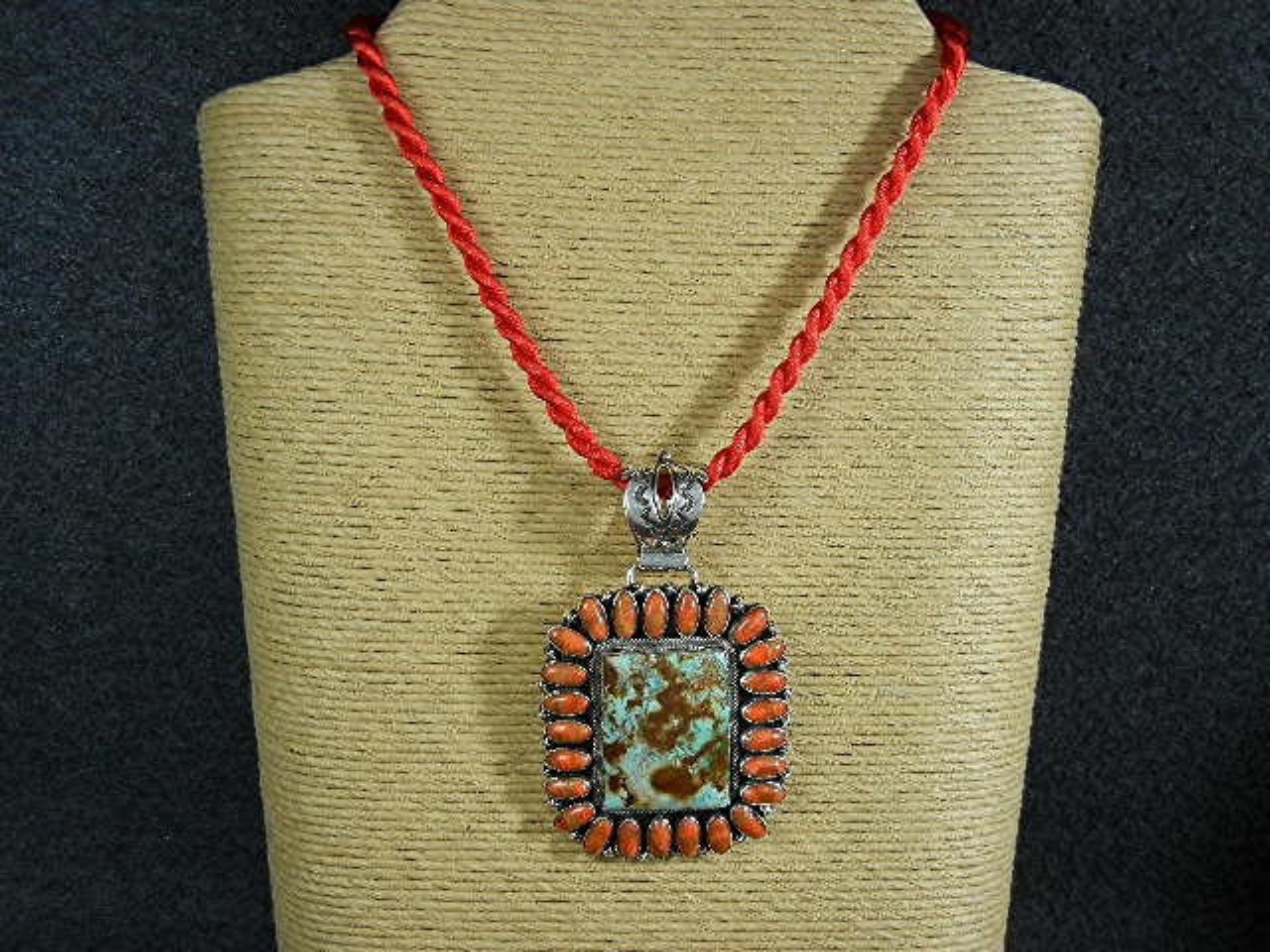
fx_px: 1651
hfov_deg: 42.1
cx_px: 635
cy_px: 476
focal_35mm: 45
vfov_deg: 32.2
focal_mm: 8.1
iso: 400
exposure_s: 1/51.4
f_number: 3.8
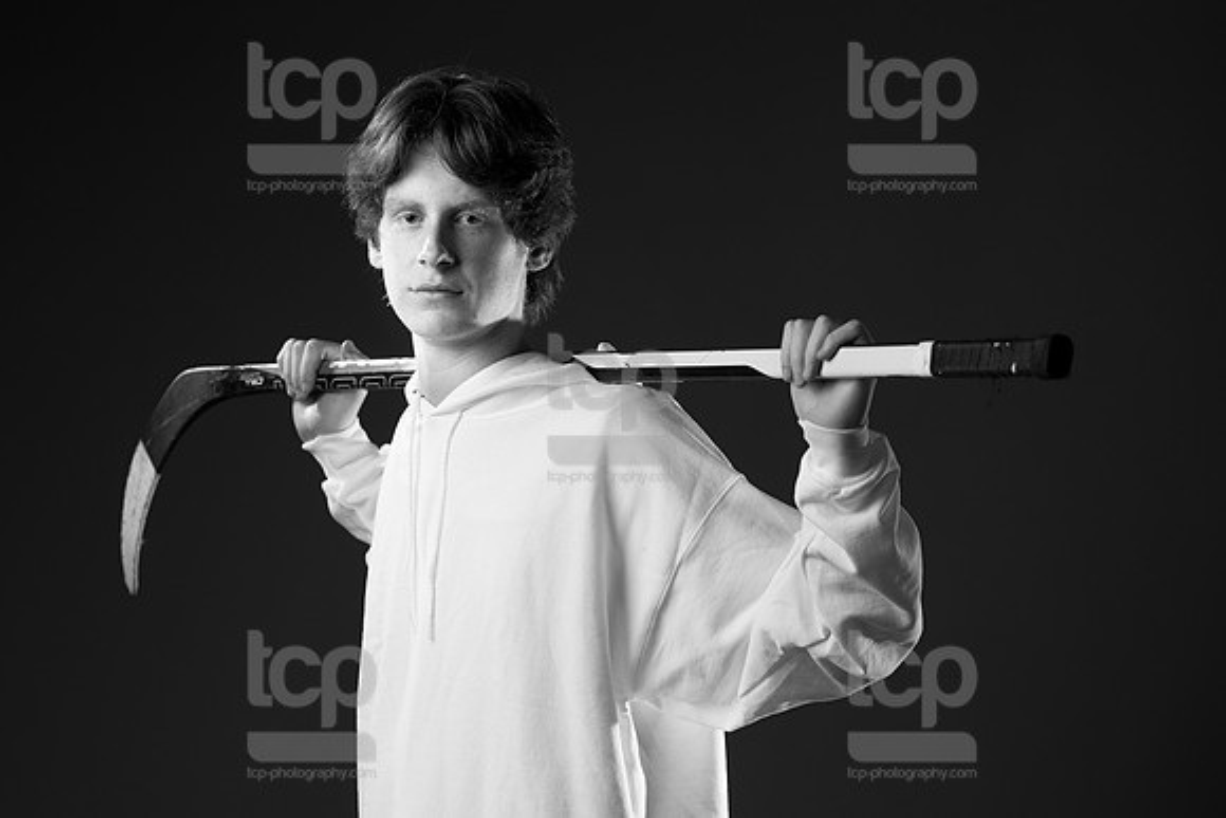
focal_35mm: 159
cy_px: 372
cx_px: 511
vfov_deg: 8.6
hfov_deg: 12.9
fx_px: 5419
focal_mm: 135
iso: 160
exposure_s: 1/250
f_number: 5.6
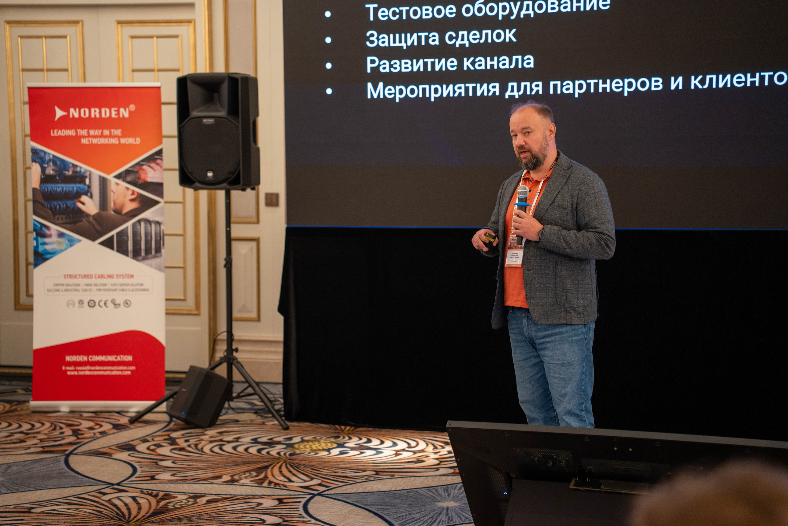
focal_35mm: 75
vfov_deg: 18.2
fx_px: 1642
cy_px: 263
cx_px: 394
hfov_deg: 27.0
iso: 640
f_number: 2.8
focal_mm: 75
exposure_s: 1/200
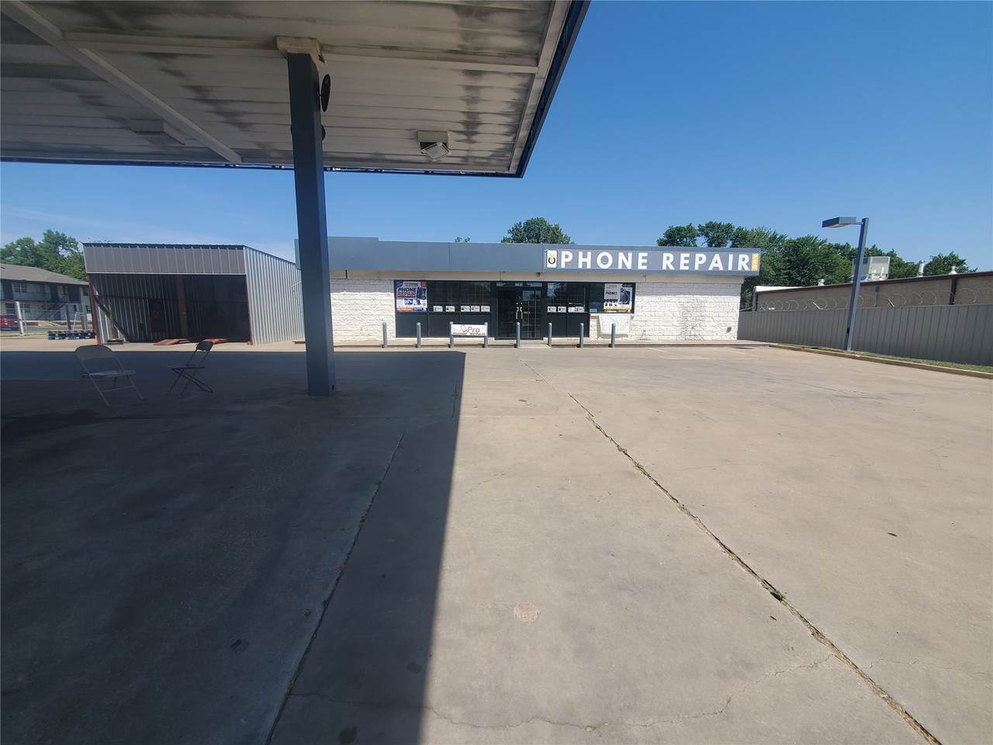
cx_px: 496
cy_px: 372
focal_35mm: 13
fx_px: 373
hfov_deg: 106.2
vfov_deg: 89.9
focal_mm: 1.8
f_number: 2.2
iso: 50
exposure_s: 1/1102
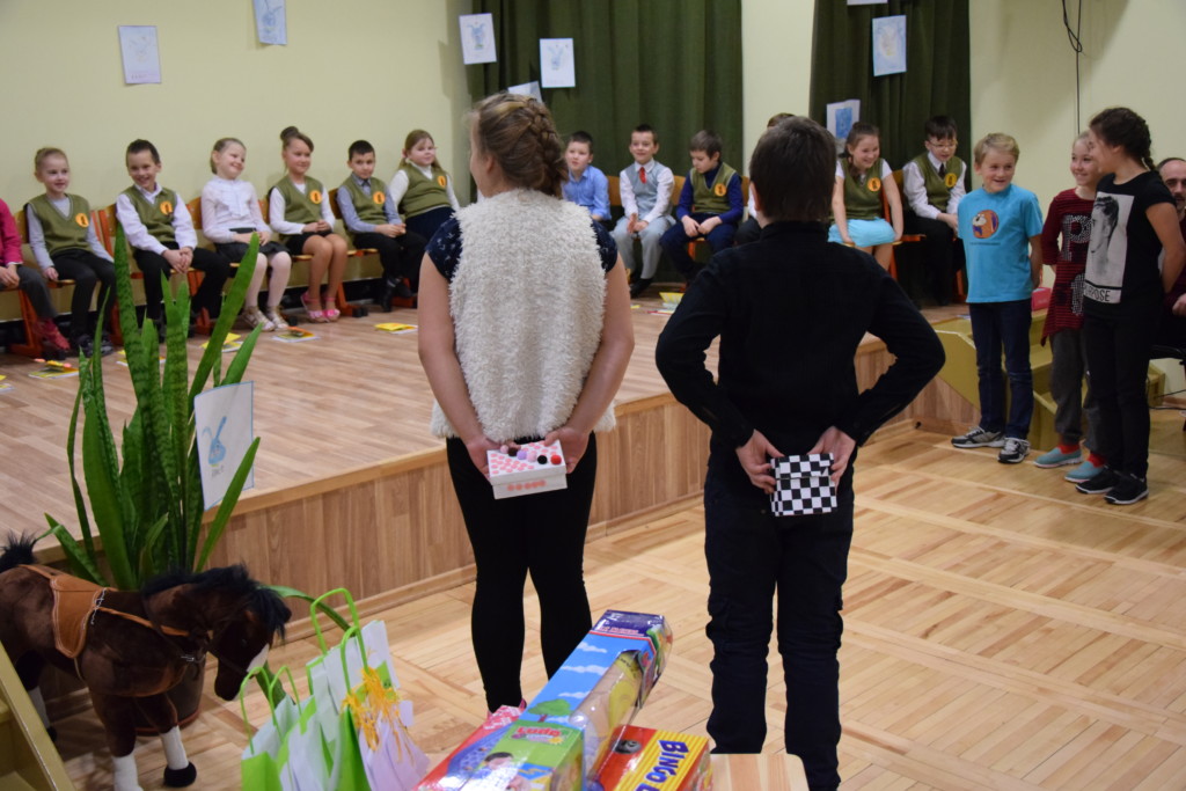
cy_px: 396
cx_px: 593
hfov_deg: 51.3
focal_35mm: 38
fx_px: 1236
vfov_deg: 35.5
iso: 3200
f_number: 4
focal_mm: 25
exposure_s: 1/160
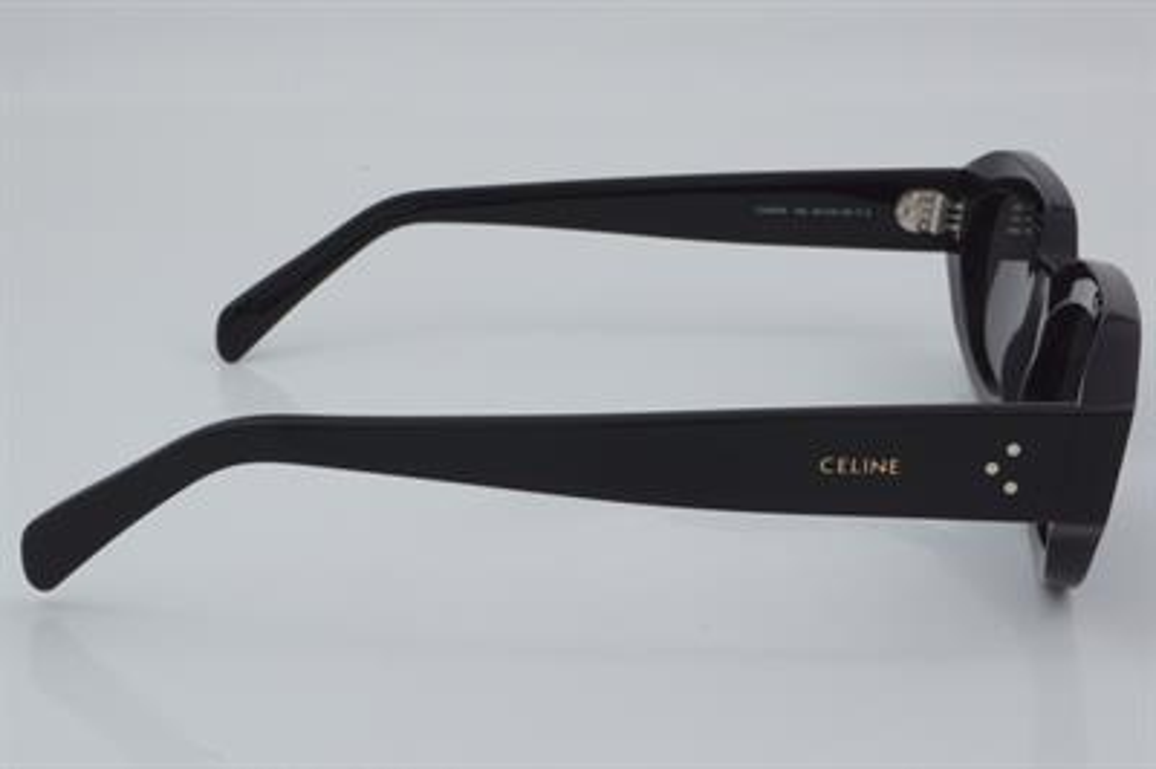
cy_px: 384
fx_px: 2406
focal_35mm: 75
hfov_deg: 27.0
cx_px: 578
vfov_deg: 18.2
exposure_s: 1/4
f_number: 32
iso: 100
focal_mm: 50
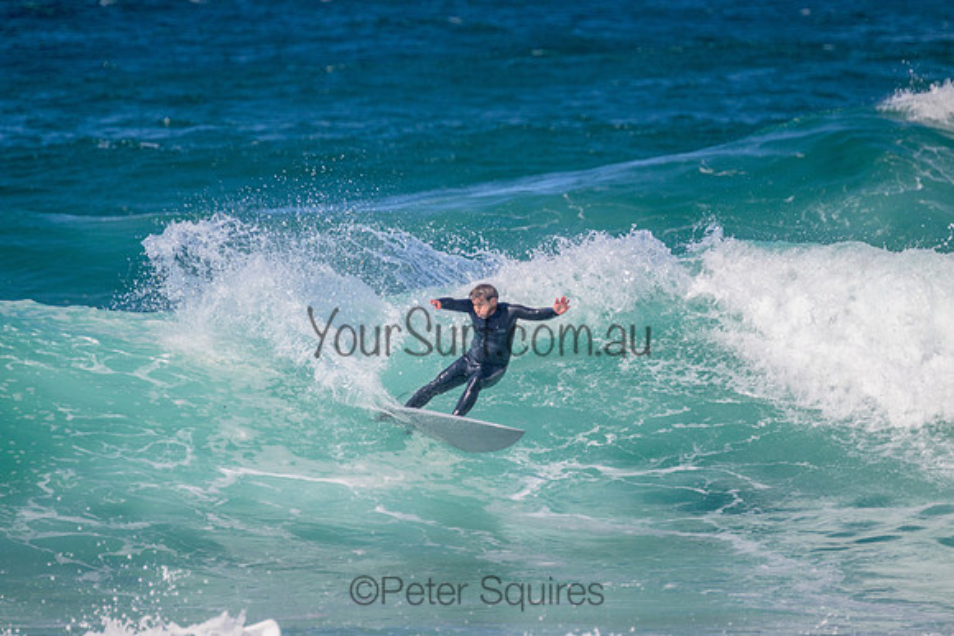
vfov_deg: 1.7
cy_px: 318
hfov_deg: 2.6
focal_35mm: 800
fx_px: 21204
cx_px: 477
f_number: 11
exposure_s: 1/1600
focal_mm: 800
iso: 720
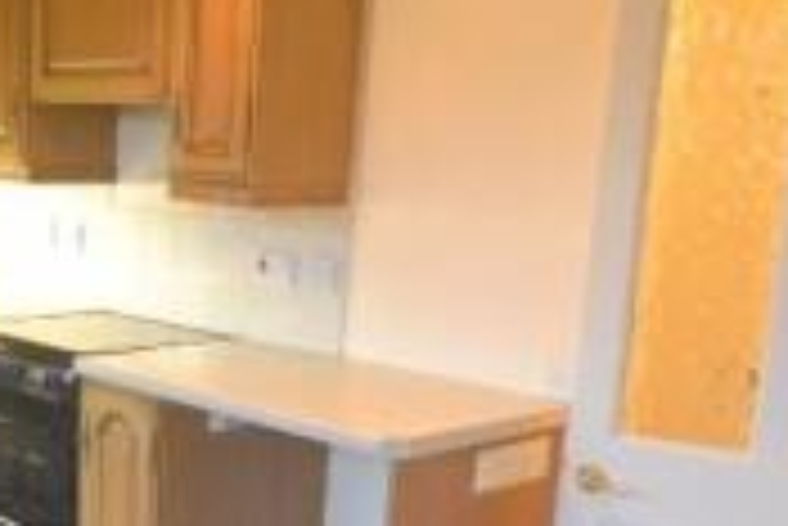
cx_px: 119
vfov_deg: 24.0
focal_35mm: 56
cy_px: 380
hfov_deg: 34.1
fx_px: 1227
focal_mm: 10
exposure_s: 1/60
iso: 2800
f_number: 3.5
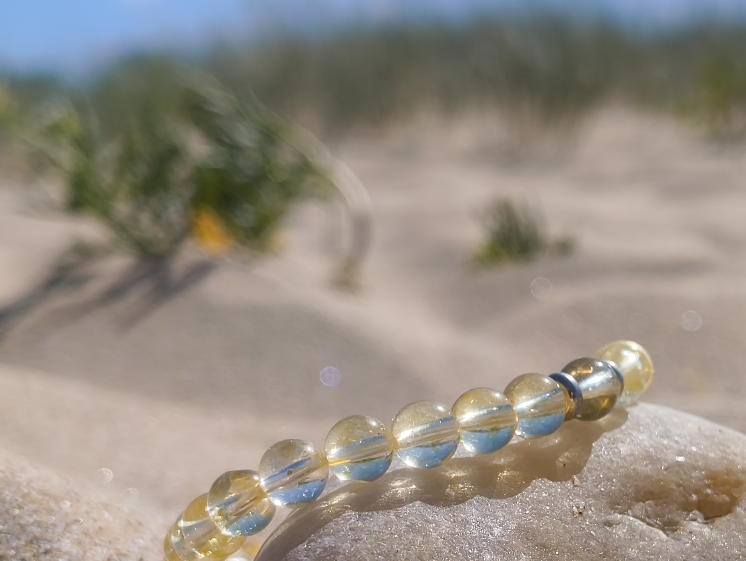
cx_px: 514
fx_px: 1597
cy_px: 385
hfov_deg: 26.1
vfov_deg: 19.9
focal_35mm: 74
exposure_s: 1/4282
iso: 102
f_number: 1.87
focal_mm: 5.56
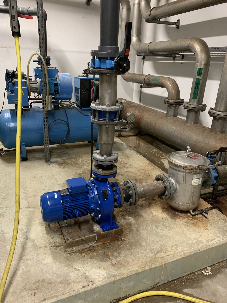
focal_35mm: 26
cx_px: 114
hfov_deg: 53.1
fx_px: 227
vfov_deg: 67.3
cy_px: 152
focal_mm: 4.25
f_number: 1.8
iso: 250
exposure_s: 1/33
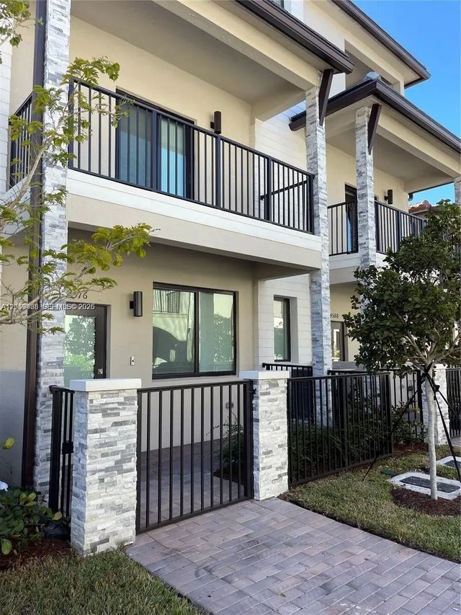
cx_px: 230
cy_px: 308
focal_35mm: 26
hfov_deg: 53.1
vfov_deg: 67.3
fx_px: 462
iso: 32
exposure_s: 1/684
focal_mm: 5.1
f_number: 1.6
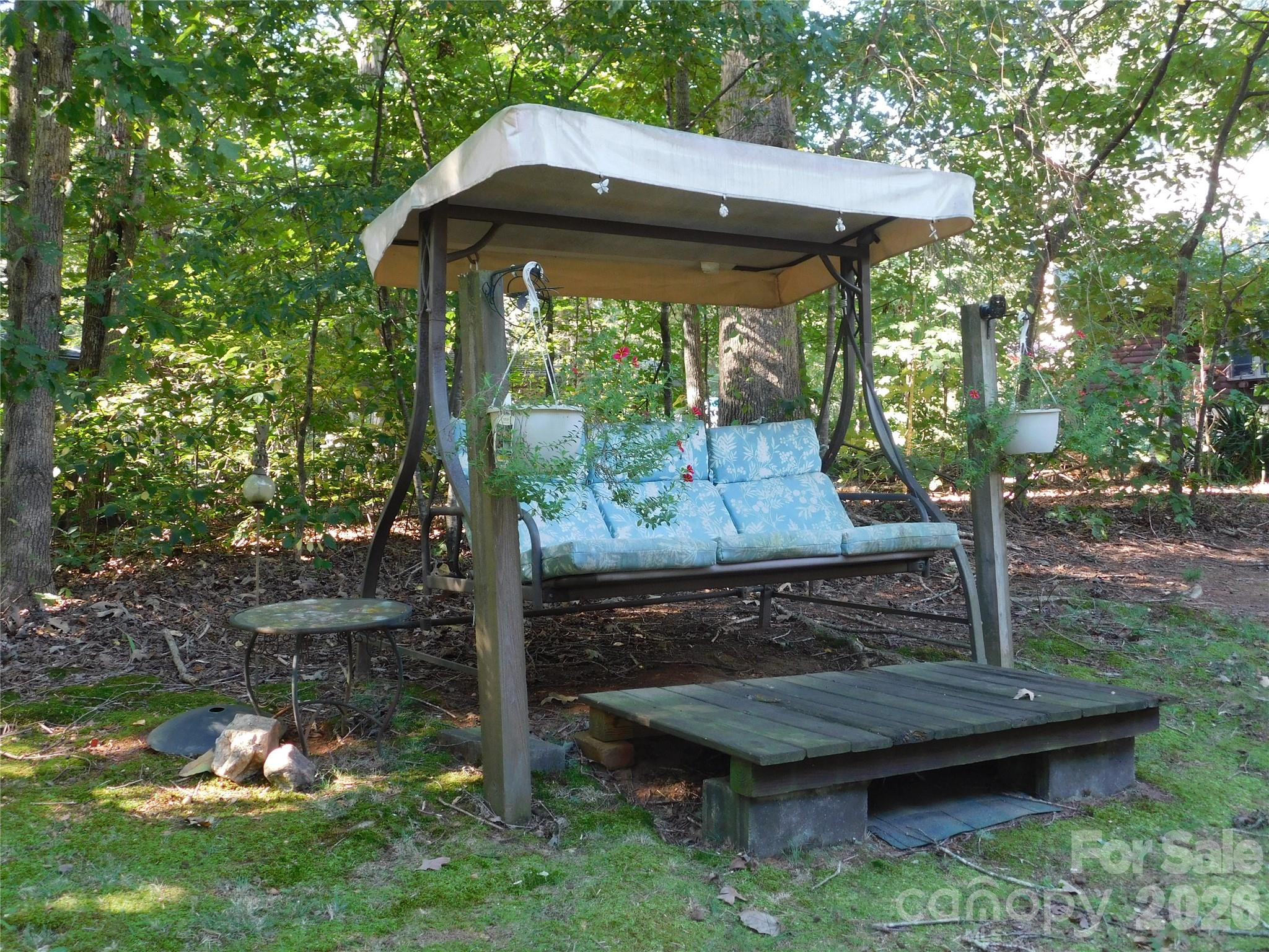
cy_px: 476
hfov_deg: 51.4
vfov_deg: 39.7
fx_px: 1320
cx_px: 634
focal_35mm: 36
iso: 180
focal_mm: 6.3
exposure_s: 1/30
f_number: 3.5
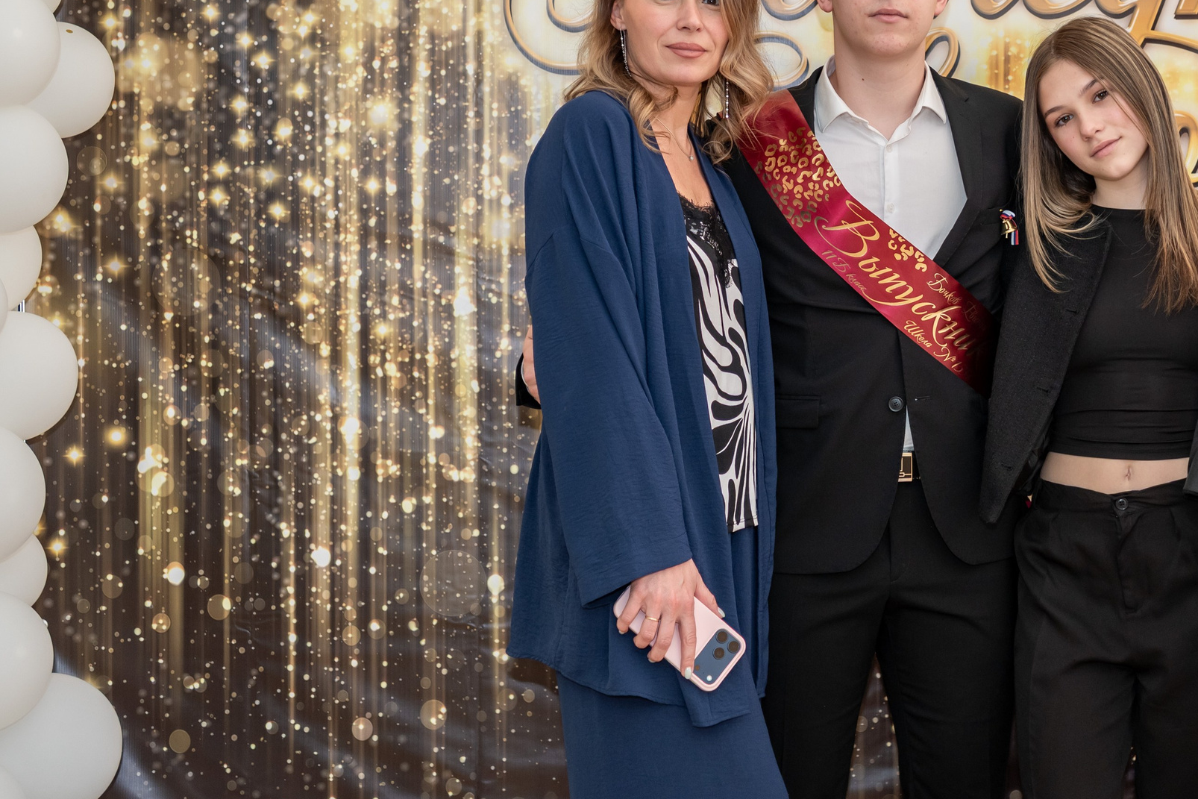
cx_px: 909
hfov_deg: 27.0
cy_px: 229
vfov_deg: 18.3
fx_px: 2463
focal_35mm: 74
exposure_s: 1/200
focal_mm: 46
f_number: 2.8
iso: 400
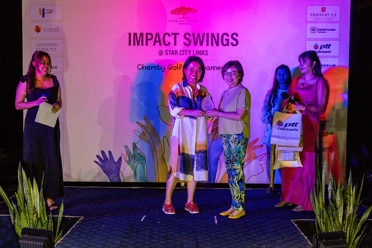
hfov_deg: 44.5
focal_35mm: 44
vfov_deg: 30.5
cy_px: 124
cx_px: 186
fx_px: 455
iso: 2500
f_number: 4.5
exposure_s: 1/250
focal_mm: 44
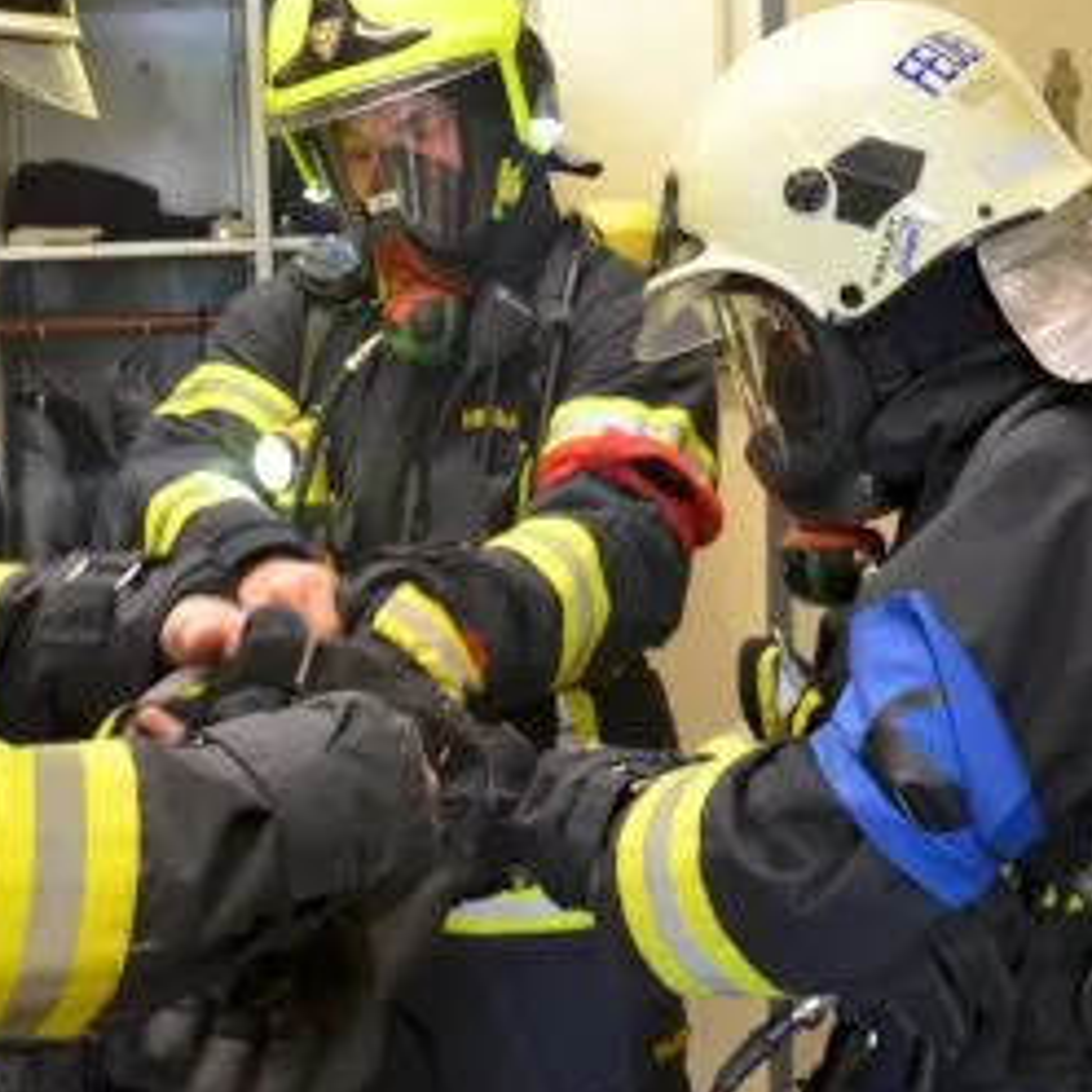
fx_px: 2502
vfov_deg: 24.6
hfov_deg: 24.5
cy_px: 678
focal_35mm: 70
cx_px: 383
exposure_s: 1/50
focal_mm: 21
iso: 1600
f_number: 3.8
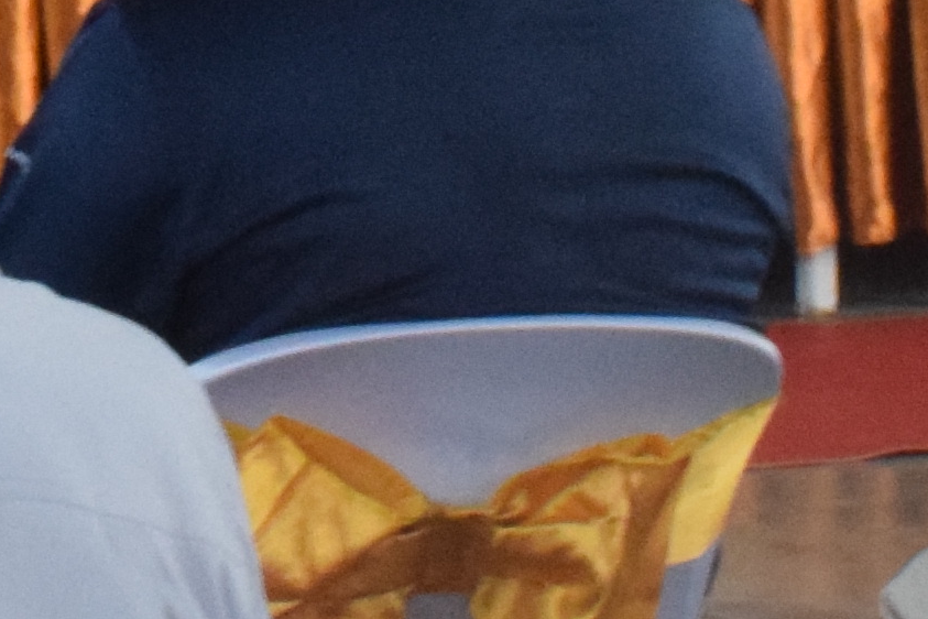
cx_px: -789
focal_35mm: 374
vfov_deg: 3.6
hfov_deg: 5.4
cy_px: -1388
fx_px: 9629
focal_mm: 35
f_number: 22
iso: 2800
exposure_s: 1/60
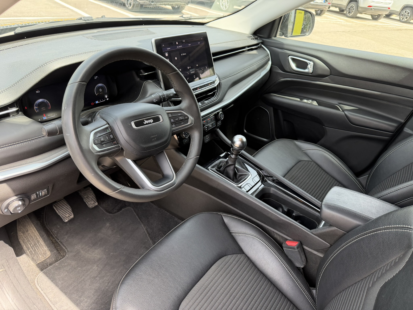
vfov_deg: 56.8
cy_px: 155
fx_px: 286
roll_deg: -8.0
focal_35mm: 24
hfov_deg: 71.6
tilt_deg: -34.5
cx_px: 206
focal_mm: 6.76
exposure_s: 1/207
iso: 125
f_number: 1.78
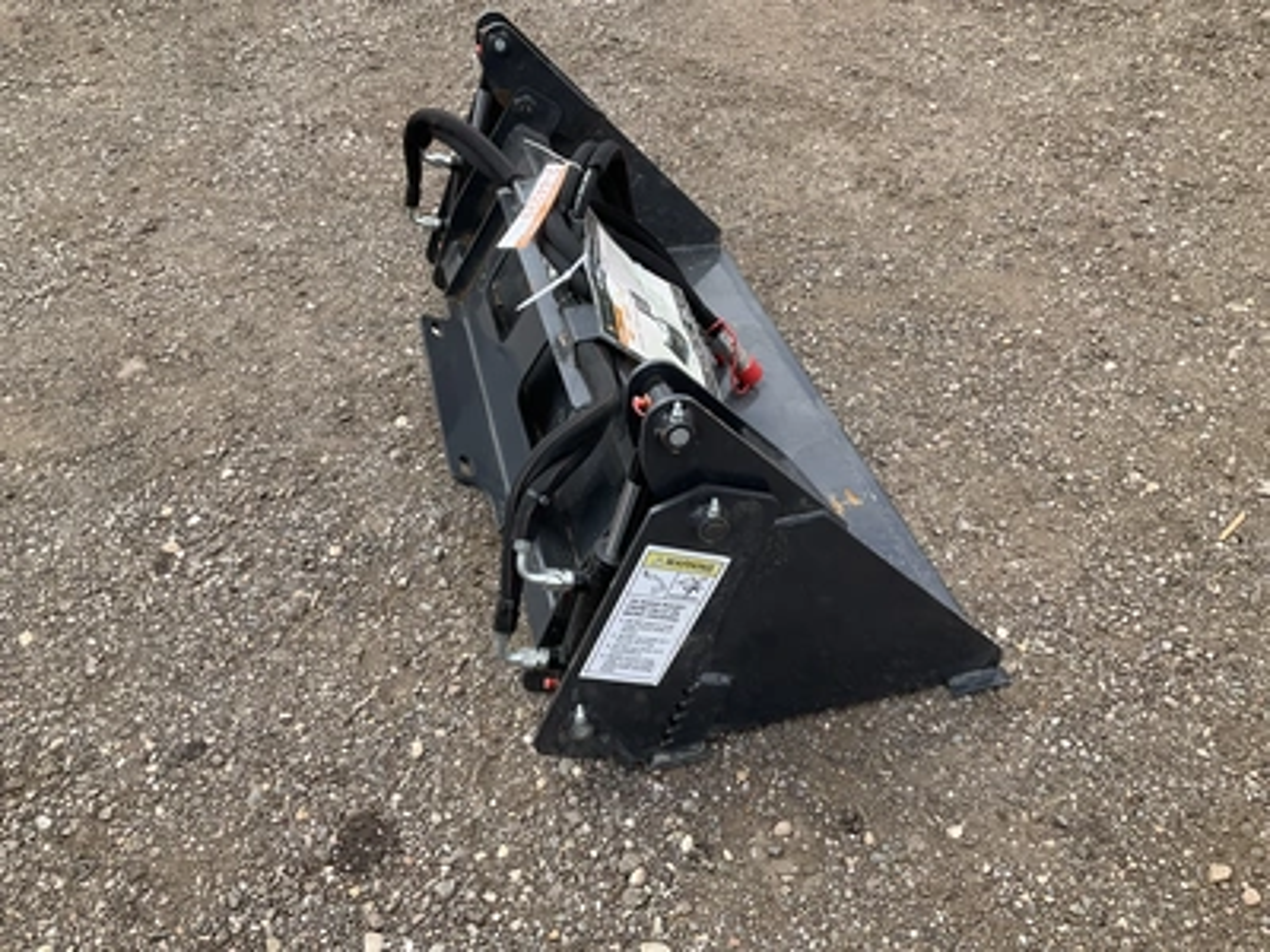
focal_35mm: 29
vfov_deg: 48.2
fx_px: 1064
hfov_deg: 61.7
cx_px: 635
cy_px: 476
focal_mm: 3
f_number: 1.8
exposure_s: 1/898
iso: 25
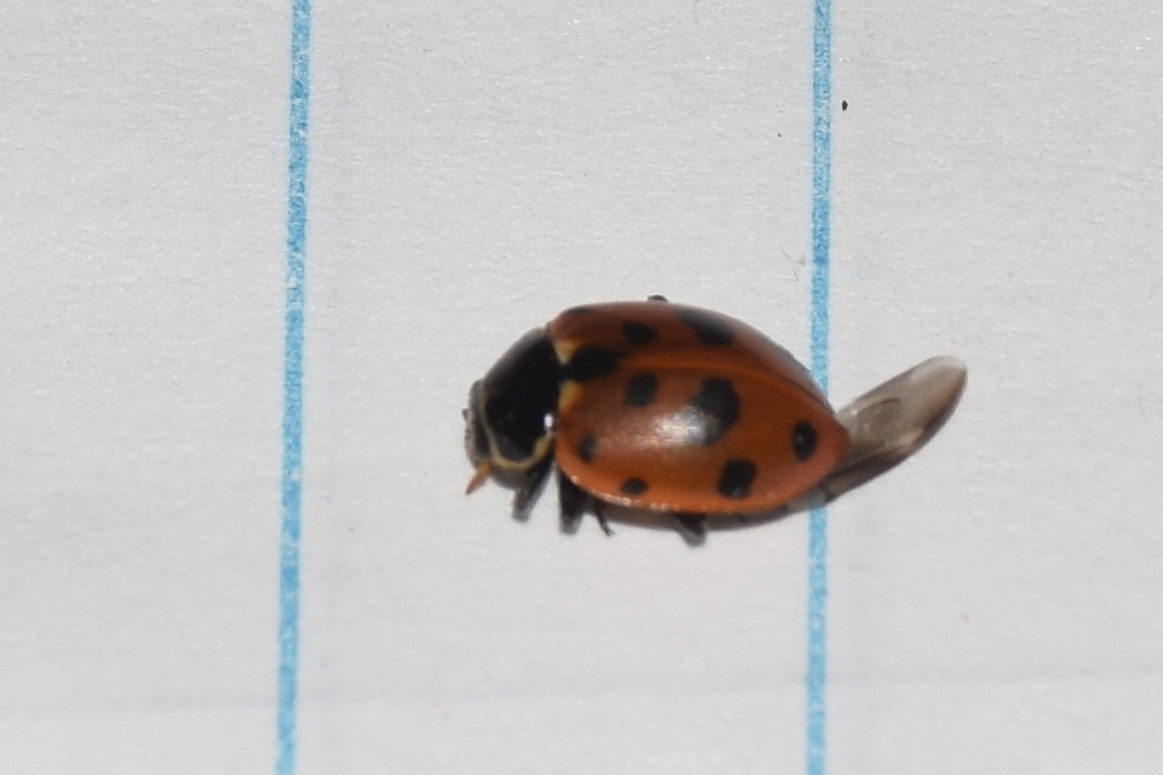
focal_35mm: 210
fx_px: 6784
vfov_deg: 6.5
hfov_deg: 9.8
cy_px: 388
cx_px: 582
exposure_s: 1/160
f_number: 13
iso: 100
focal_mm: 140
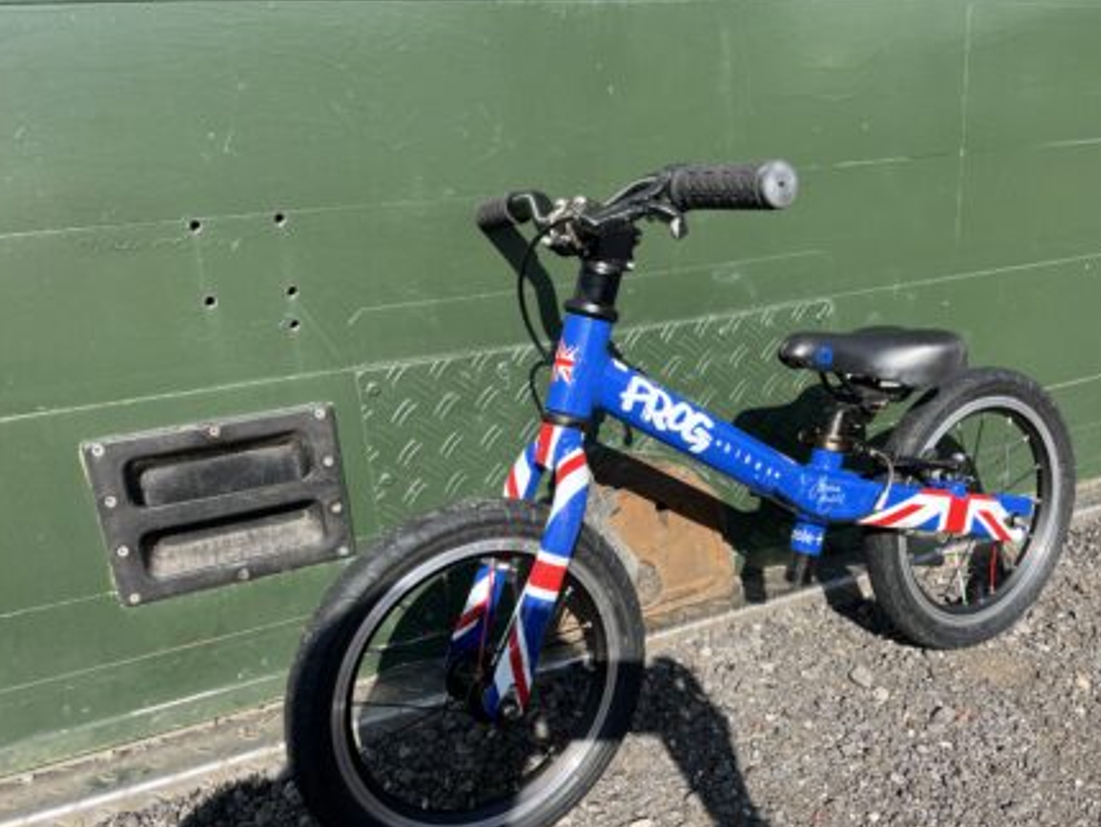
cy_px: 453
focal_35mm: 29
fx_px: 923
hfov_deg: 61.6
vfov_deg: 48.2
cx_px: 586
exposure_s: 1/1580
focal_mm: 5.1
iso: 50
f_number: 1.6
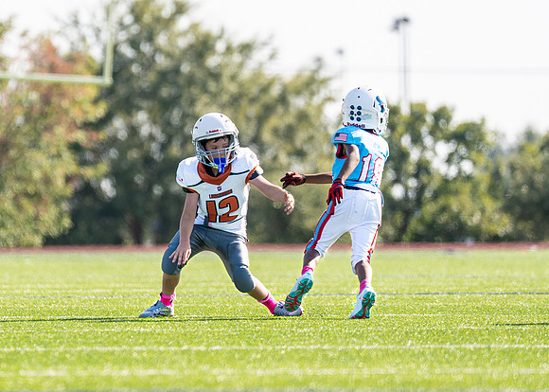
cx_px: 172
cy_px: 163
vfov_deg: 3.1
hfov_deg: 4.4
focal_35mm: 457
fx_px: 7131
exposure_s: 1/1250
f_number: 2.8
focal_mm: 200
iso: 100
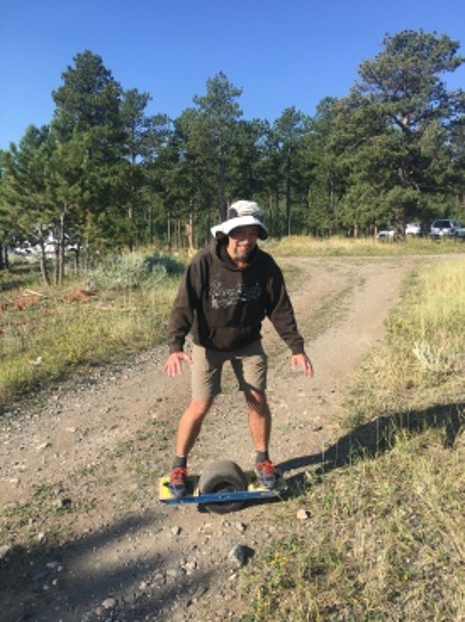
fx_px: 520
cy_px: 311
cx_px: 232
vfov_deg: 61.7
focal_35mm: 29
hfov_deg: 48.2
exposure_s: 1/905
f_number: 2.2
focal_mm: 4.15
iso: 25
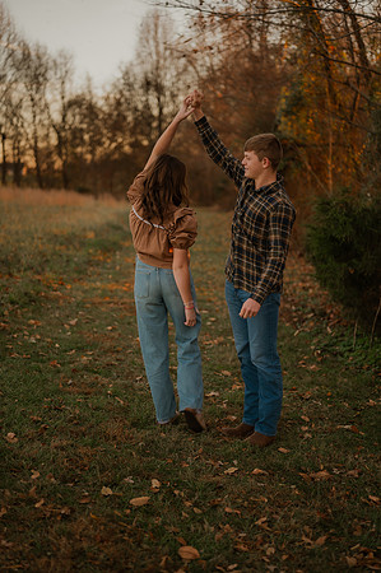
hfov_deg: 26.9
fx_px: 796
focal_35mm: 50
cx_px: 190
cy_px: 286
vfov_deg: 39.6
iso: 100
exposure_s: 1/125
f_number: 1.8
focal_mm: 50
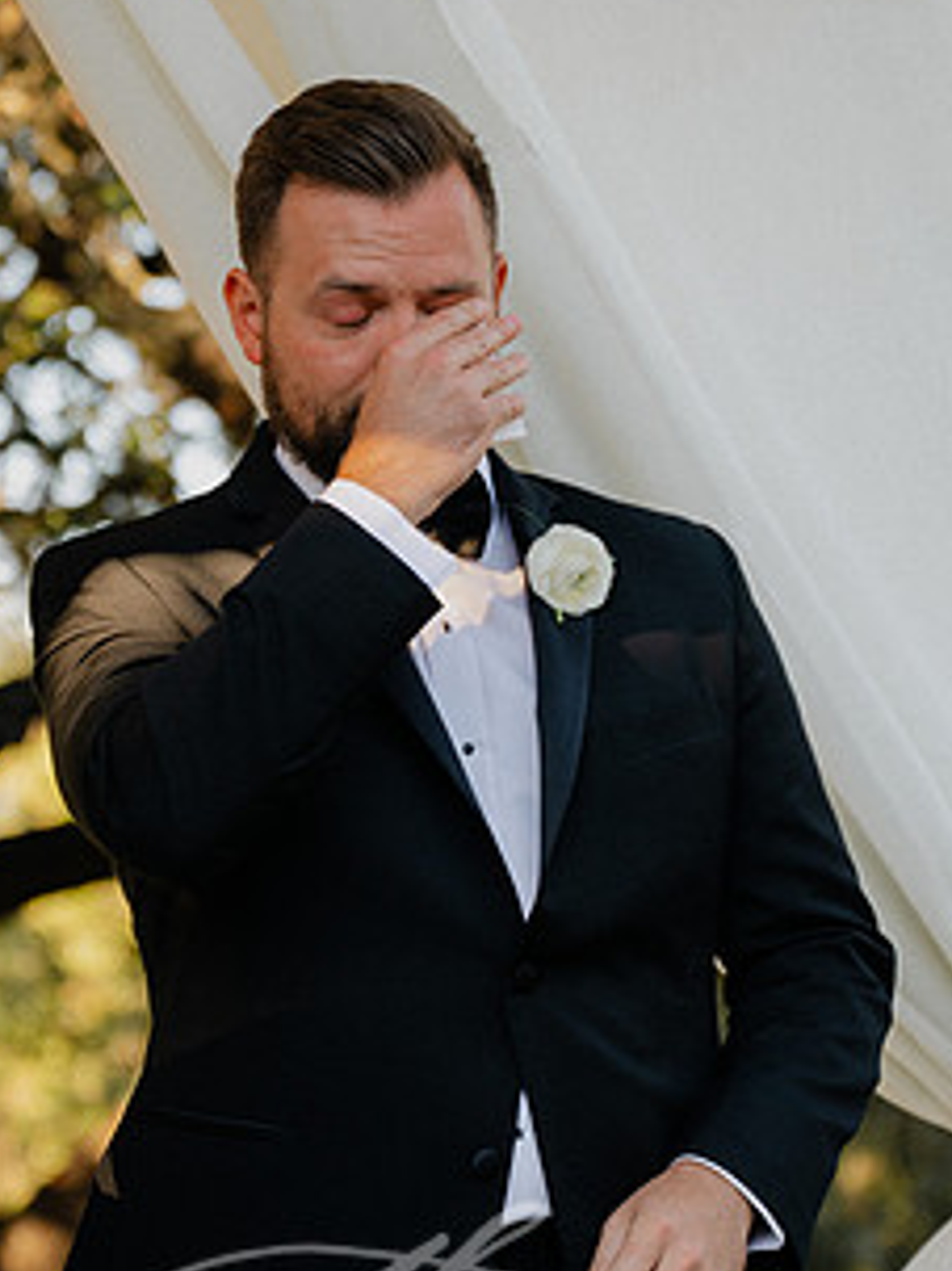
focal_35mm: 148
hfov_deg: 10.0
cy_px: 612
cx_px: 523
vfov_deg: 13.3
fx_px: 5431
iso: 200
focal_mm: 69
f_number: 2.8
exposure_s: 1/500
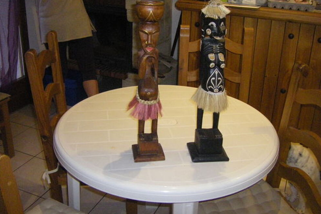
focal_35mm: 40
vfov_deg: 33.4
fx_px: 357
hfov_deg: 48.5
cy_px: 94
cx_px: 161
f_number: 3.5
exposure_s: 1/50
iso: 800
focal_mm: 6.3
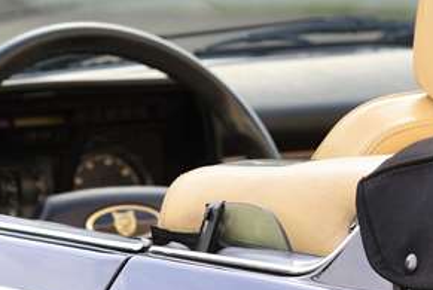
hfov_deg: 6.3
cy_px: 165
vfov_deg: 4.2
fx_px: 3963
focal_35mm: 329
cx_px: 189
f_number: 6.3
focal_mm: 100
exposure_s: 1/160
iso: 200
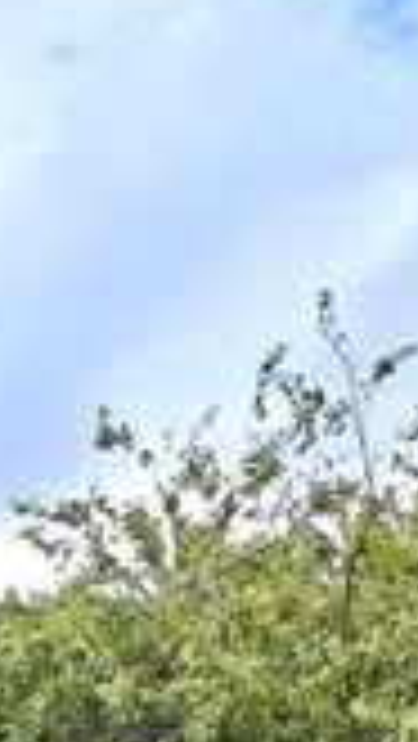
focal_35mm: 124
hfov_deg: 6.5
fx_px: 2440
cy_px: 1419
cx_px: -1546
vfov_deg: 14.7
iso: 64
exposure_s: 1/200
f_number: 7.1
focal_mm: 12
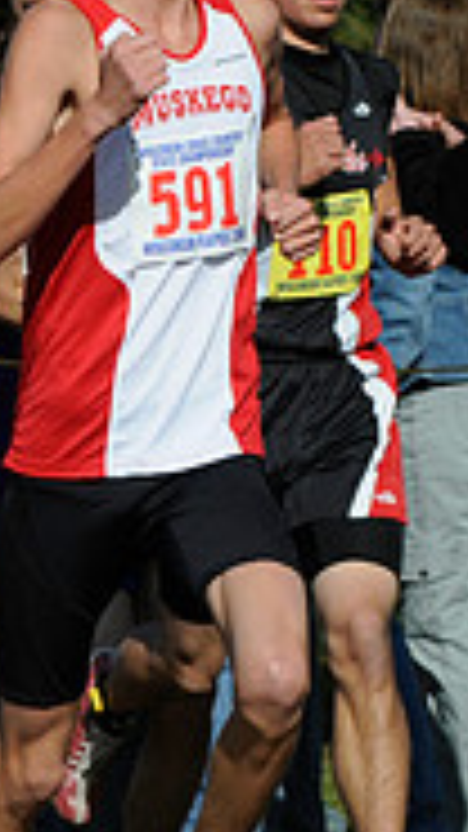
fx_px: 13566
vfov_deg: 3.5
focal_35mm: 615
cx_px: -778
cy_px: 371
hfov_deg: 2.0
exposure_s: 1/1000
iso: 200
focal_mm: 125
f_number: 5.6
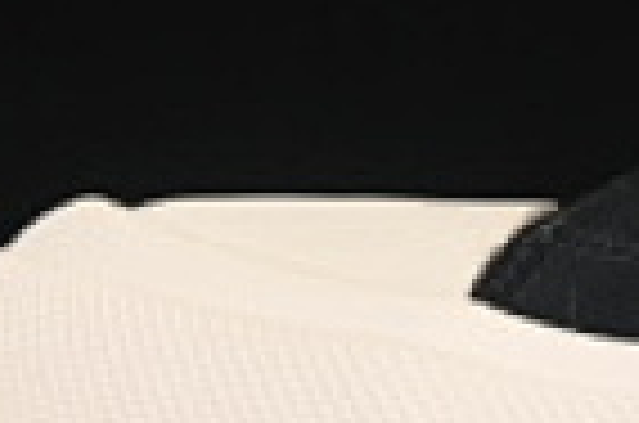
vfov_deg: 2.4
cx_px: 1426
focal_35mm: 572
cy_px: -76
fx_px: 10130
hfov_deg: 3.6
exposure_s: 1/60
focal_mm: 50
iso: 160
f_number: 6.3
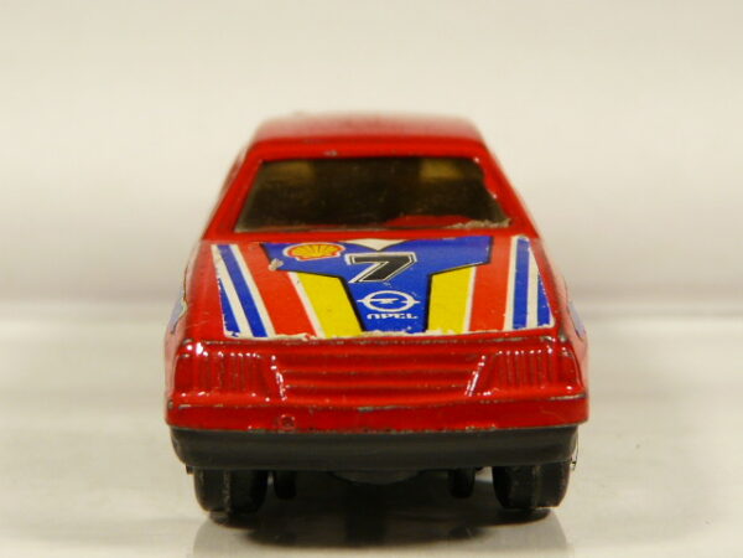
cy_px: 279
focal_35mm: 75
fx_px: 1610
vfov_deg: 19.6
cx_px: 372
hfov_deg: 26.0
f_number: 3.2
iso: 100
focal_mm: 7.7
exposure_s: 1/60
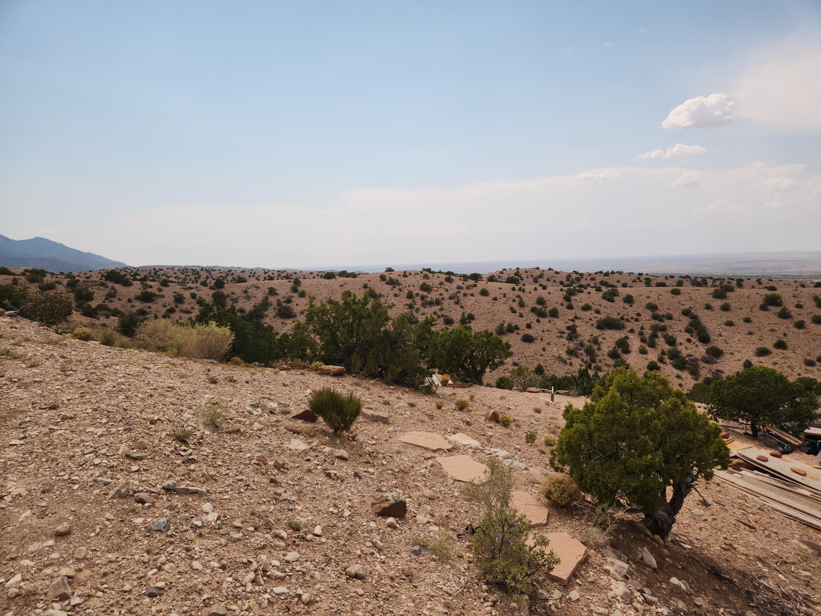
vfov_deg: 58.9
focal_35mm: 23
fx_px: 545
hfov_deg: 73.9
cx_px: 410
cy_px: 308
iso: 20
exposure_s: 1/3042
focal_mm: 5.4
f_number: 1.8
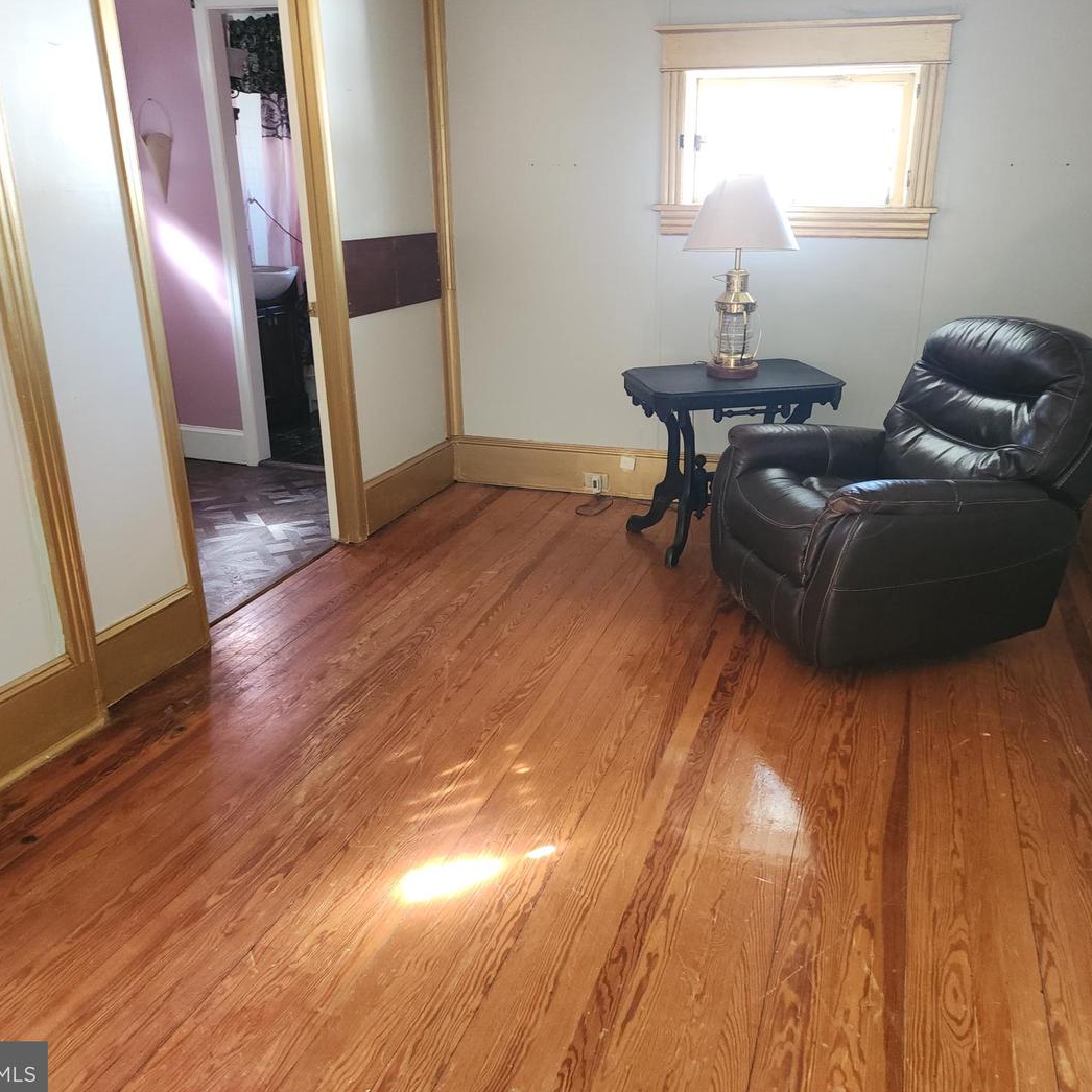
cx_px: 616
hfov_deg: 57.1
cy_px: 538
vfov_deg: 57.3
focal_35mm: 28
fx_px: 999
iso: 160
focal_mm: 6.4
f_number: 1.8
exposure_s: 1/10
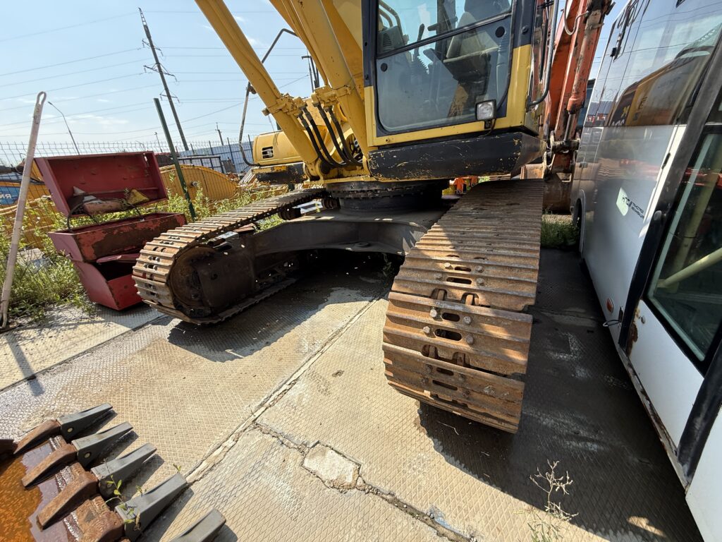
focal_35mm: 14
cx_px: 361
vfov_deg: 85.7
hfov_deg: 102.1
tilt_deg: -19.8
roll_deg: +3.4
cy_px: 271
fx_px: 292
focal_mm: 2.22
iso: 64
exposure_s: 1/809
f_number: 2.2
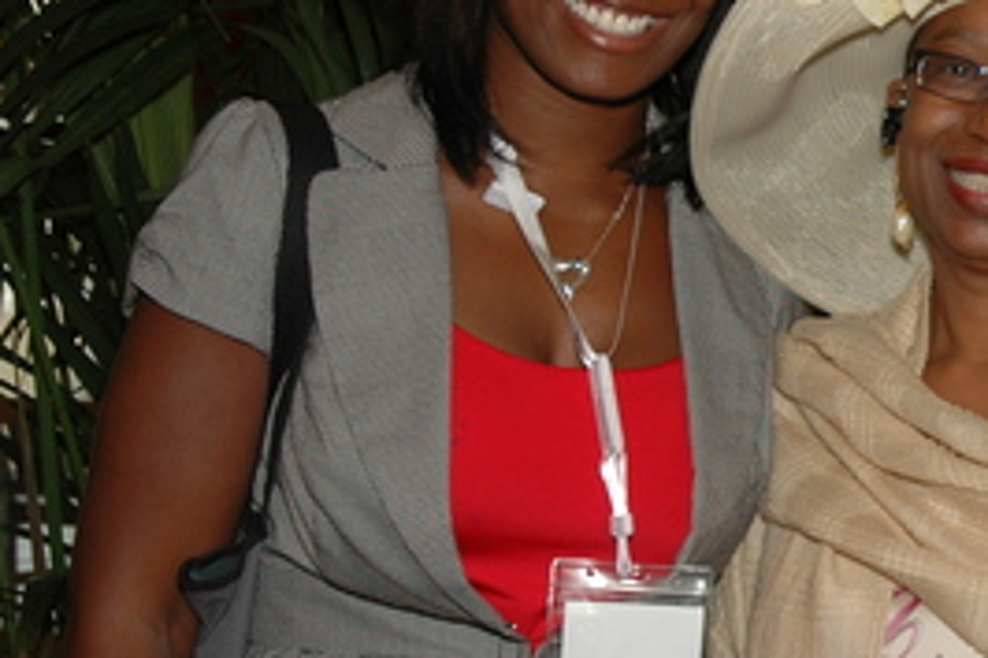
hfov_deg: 21.4
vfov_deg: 15.1
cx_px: 1088
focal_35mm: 90
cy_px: 368
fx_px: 2474
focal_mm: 25
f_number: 4
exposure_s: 1/60
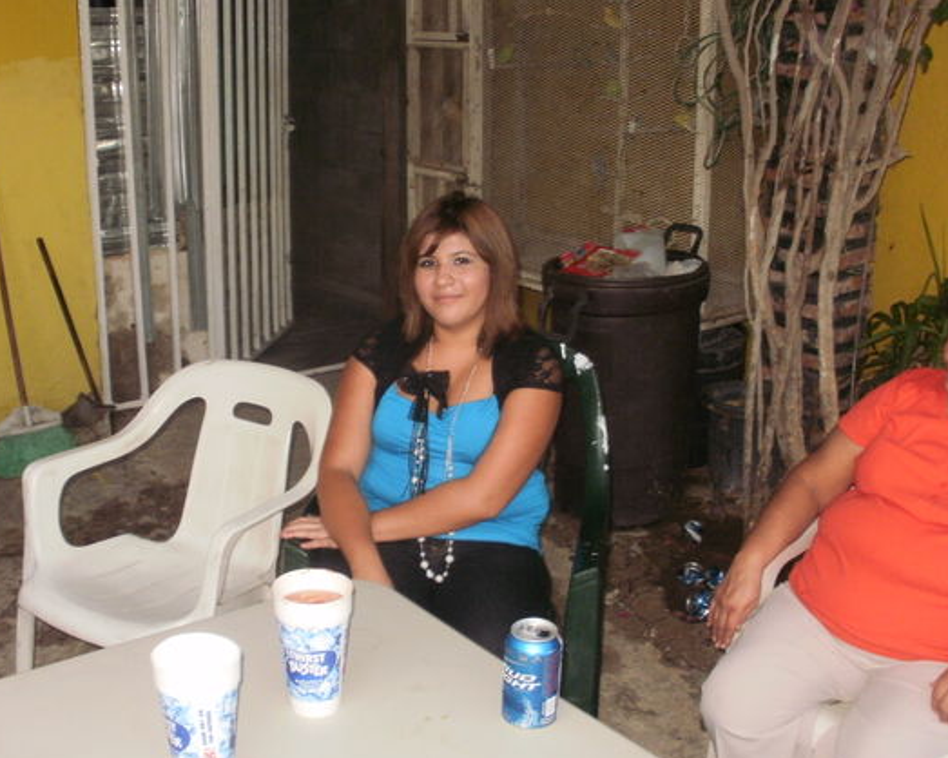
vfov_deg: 34.9
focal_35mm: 43
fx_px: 1206
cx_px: 411
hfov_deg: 42.8
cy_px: 392
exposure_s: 1/30
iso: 160
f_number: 3.5
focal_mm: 6.3
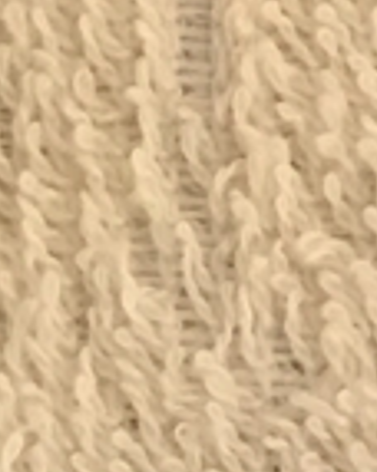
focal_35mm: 254
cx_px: -622
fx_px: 3550
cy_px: 1683
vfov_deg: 6.5
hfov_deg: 5.8
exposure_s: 1/33
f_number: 2.4
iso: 125
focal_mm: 3.3
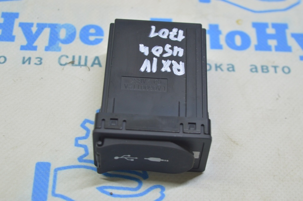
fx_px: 605
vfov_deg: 18.9
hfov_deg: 28.1
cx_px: 152
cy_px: 100
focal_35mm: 72
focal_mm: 48
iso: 400
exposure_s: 1/20
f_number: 5.6
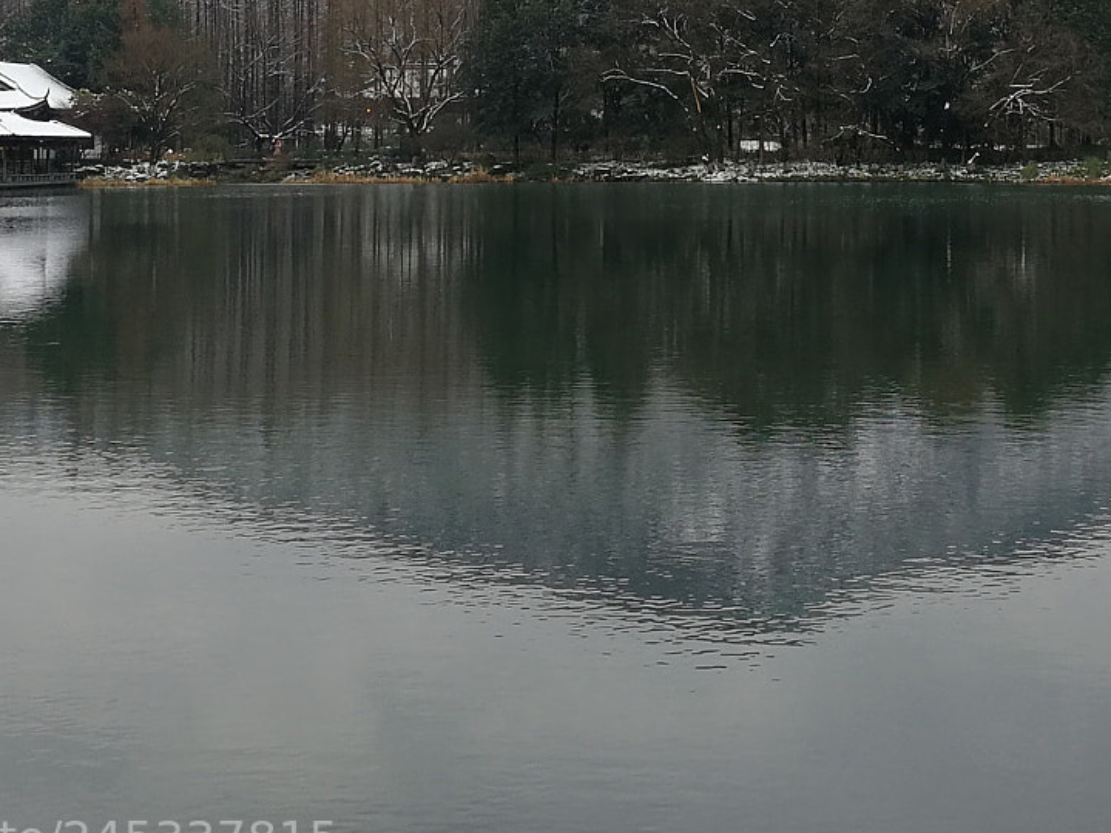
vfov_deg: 23.6
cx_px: 764
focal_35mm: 60
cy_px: 34
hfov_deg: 31.9
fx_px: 1926
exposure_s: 1/100
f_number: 2.2
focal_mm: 3.95
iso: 64
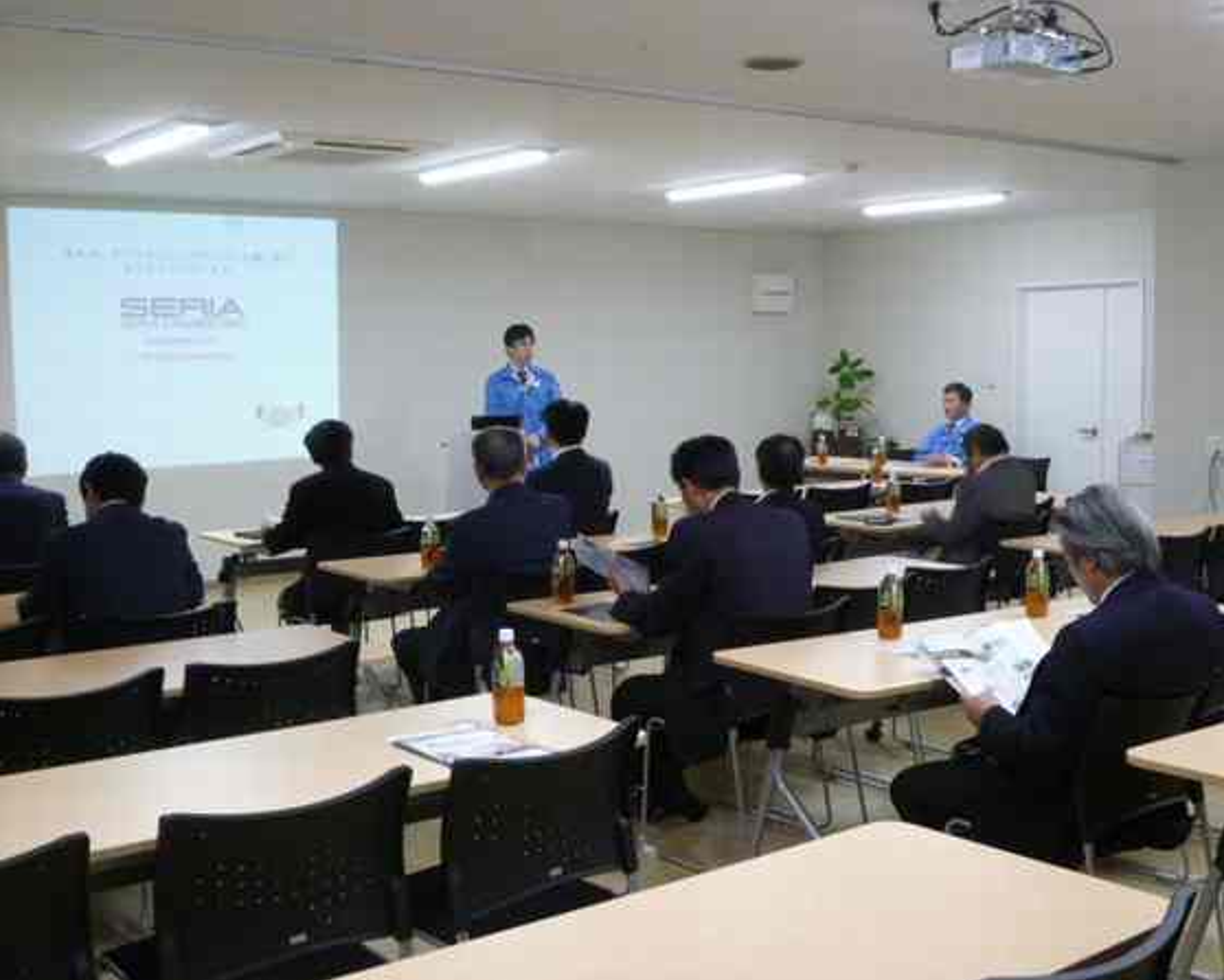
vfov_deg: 34.9
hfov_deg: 42.9
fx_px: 1559
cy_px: 491
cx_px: 656
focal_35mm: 43
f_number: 3.6
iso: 400
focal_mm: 7.2
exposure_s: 1/30
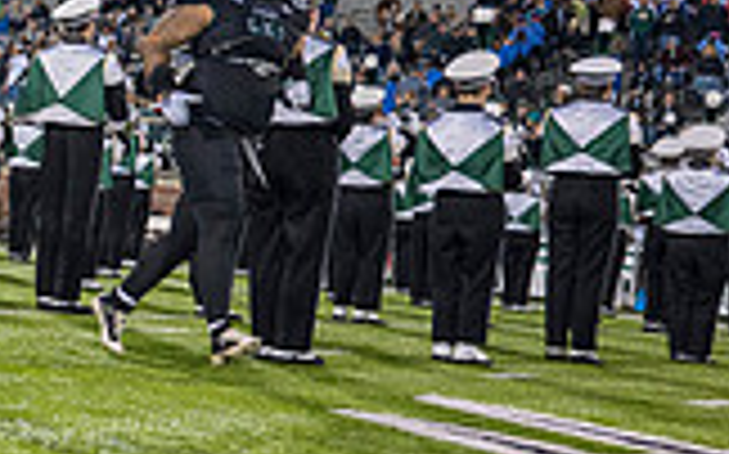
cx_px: -549
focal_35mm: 113
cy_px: 115
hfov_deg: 15.9
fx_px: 2243
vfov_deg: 11.5
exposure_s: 1/500
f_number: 3.2
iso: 1250
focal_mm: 31
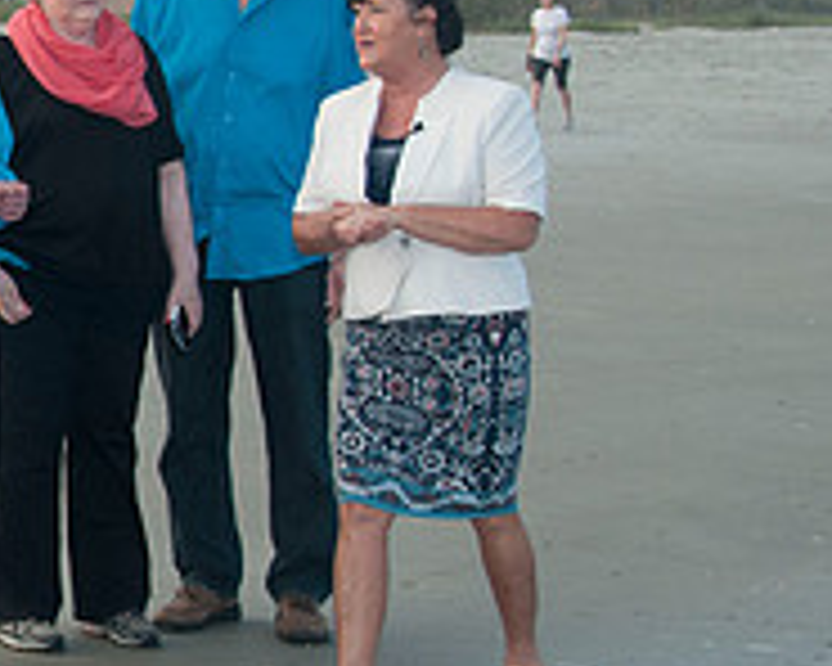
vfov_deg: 10.9
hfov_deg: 12.9
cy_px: 290
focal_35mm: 141
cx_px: -436
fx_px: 3472
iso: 100
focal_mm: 32
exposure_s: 1/250
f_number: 7.1
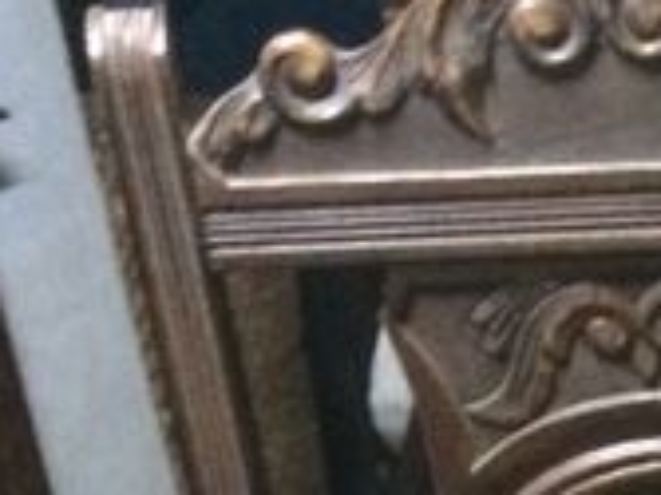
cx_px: 1943
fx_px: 3320
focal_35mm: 174
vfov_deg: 7.8
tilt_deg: -32.6
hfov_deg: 9.2
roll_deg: +0.3
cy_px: 1287
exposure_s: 1/17
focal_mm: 4.15
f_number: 2.2
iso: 400
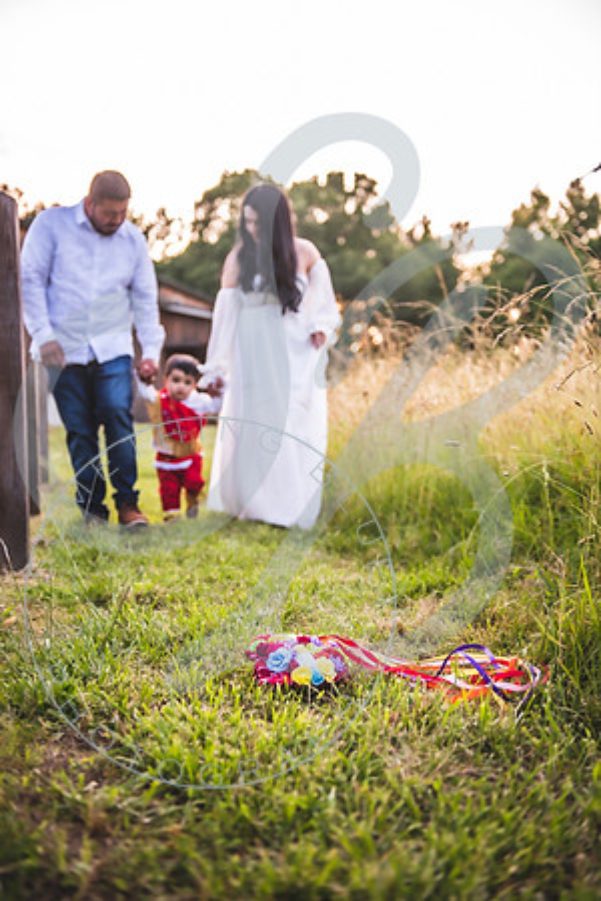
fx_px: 1052
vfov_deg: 46.4
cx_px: 300
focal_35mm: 42
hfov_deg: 31.9
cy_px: 450
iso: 50
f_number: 2.8
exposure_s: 1/160
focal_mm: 42
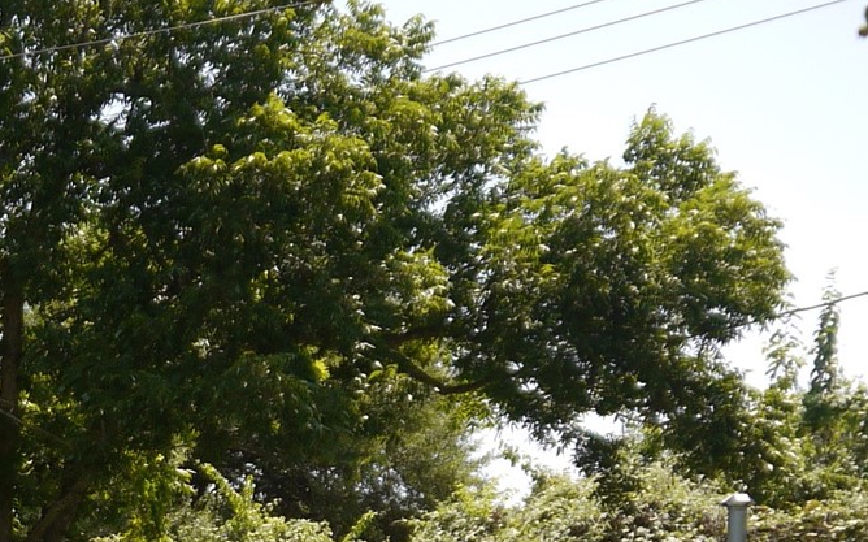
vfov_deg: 13.8
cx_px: -151
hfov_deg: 21.3
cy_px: 699
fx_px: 2152
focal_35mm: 91
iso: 100
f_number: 3.5
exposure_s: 1/640
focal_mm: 14
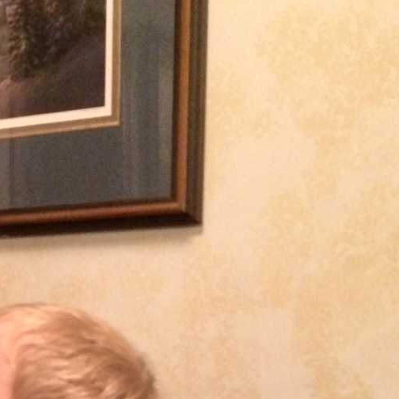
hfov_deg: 19.7
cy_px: 469
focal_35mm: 83
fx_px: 1082
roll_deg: +1.7
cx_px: -67
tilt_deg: -7.8
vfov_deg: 19.7
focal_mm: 4.15
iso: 640
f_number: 2.2
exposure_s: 1/15
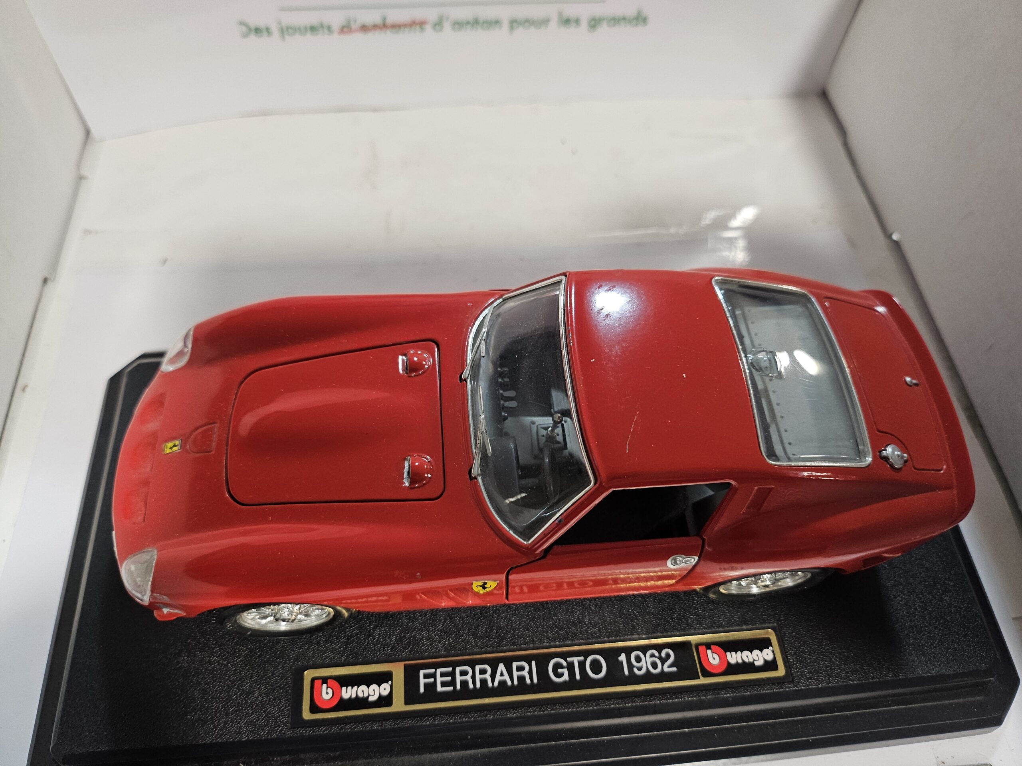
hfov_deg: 71.6
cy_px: 383
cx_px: 511
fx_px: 709
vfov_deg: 56.8
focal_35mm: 24
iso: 250
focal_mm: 5
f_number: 1.8
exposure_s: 1/100
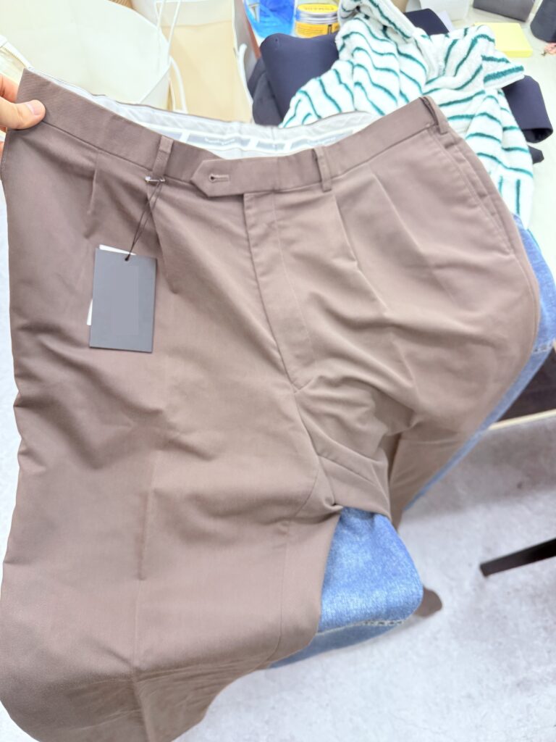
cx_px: 278
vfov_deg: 71.6
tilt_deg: -61.6
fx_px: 514
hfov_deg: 56.8
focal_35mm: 24
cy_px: 371
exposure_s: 1/139
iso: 160
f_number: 1.78
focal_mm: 6.76
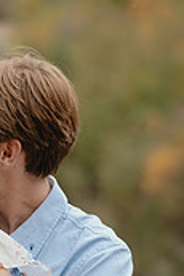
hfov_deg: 4.0
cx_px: -42
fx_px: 2624
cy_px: 185
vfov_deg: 6.0
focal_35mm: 343
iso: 320
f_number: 3.5
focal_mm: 131
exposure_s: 1/250
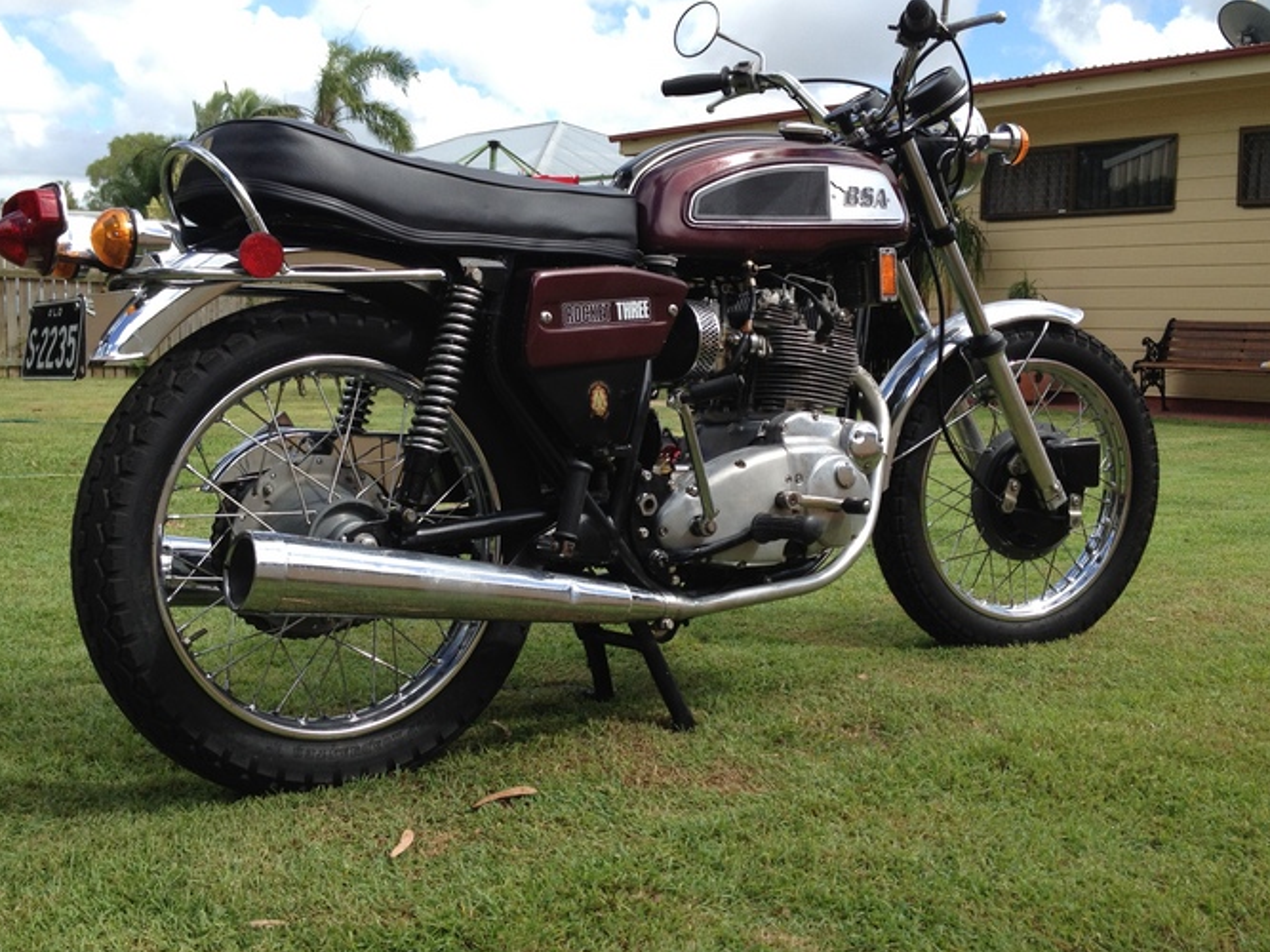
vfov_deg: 34.3
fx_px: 1541
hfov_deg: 44.8
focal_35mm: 42
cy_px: 430
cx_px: 602
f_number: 2.4
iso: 64
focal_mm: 4.28
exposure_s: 1/1042
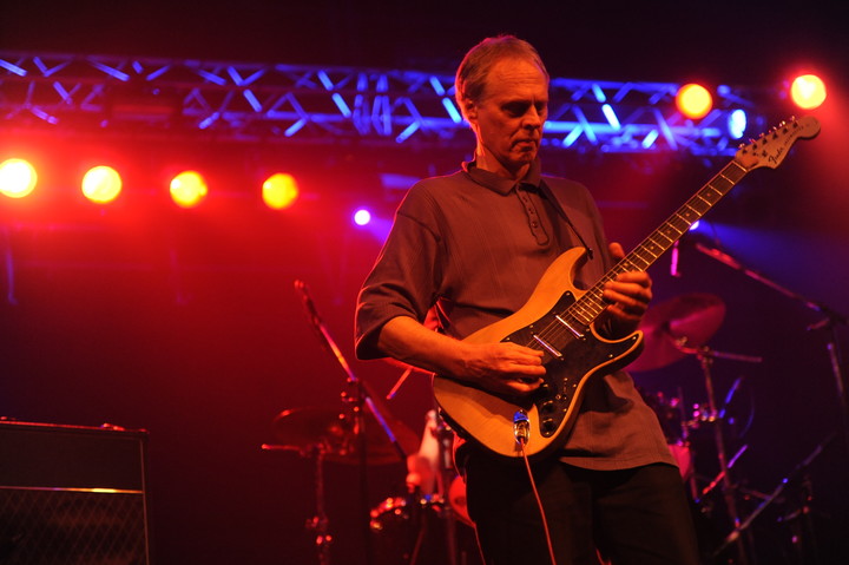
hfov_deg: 28.9
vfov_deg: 19.4
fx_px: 1650
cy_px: 282
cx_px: 424
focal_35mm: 70
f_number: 2.8
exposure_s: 1/40
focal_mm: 70
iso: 2000
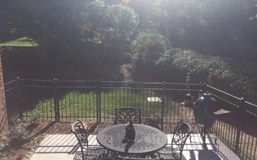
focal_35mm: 31
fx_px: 217
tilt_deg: -13.6
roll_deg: -0.7
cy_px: 96
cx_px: 128
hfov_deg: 61.2
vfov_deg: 40.4
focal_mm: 4.15
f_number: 2.2
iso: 32
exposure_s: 1/1412
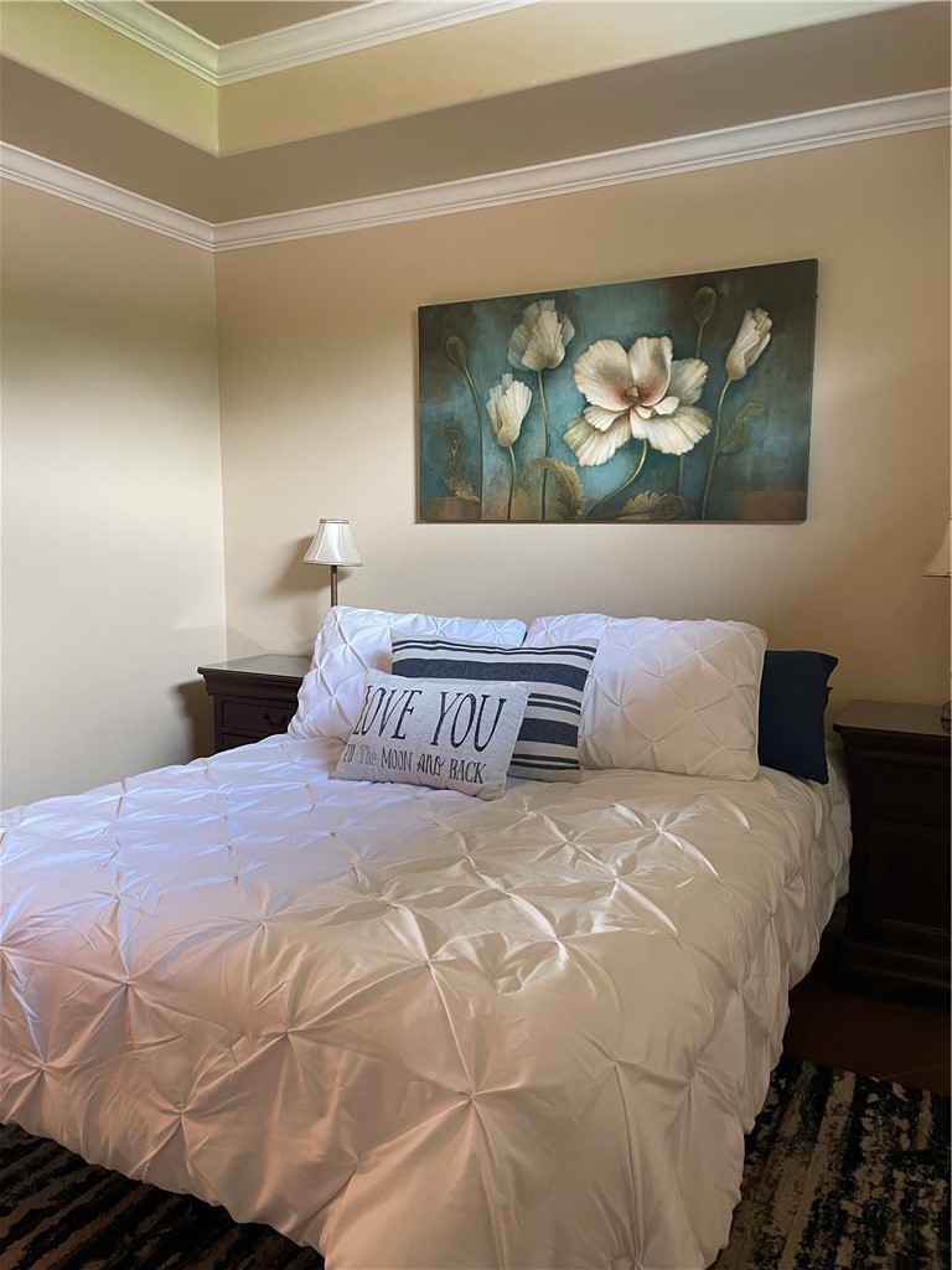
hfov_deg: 53.1
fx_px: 953
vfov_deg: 67.3
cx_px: 476
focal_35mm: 26
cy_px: 635
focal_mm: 4.2
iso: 250
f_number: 1.6
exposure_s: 1/60
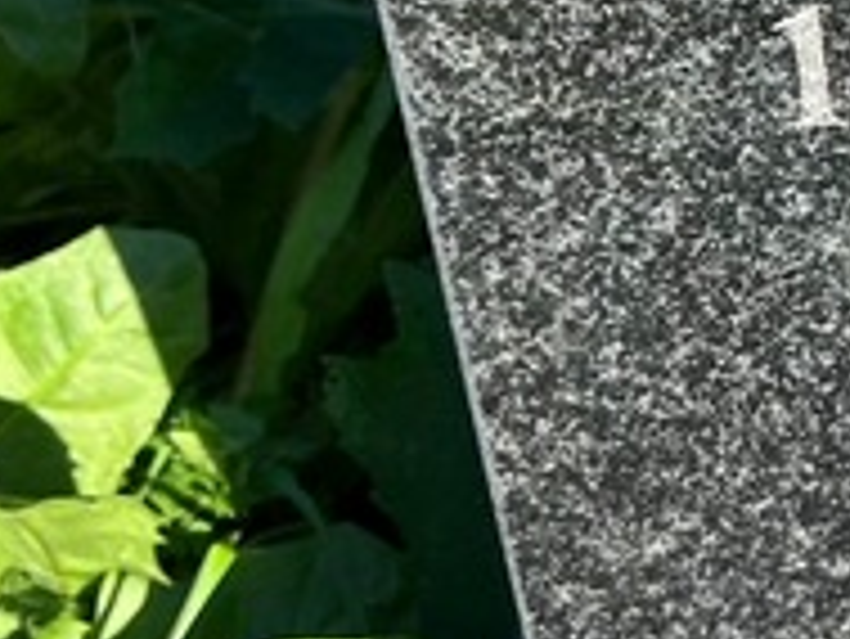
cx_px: 1480
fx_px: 2703
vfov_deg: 12.5
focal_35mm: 110
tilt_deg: -28.4
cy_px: -428
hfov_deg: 15.6
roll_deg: -1.6
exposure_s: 1/1196
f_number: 1.5
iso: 50
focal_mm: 5.7
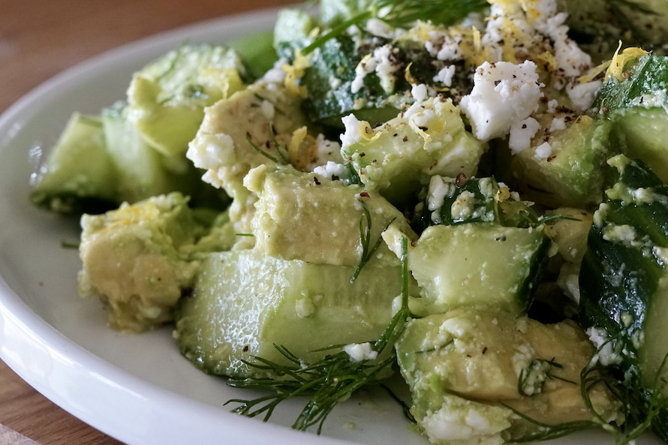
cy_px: 189
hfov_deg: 13.6
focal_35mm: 151
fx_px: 2801
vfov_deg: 9.1
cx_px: 429
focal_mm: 70
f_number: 5.6
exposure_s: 1/125
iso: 1600
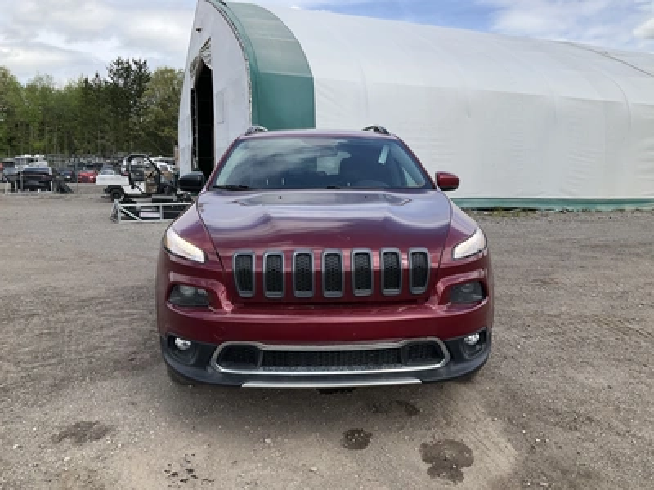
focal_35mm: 29
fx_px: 548
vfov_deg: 48.2
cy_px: 245
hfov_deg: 61.7
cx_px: 327
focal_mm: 3
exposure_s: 1/1250
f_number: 1.8
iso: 25
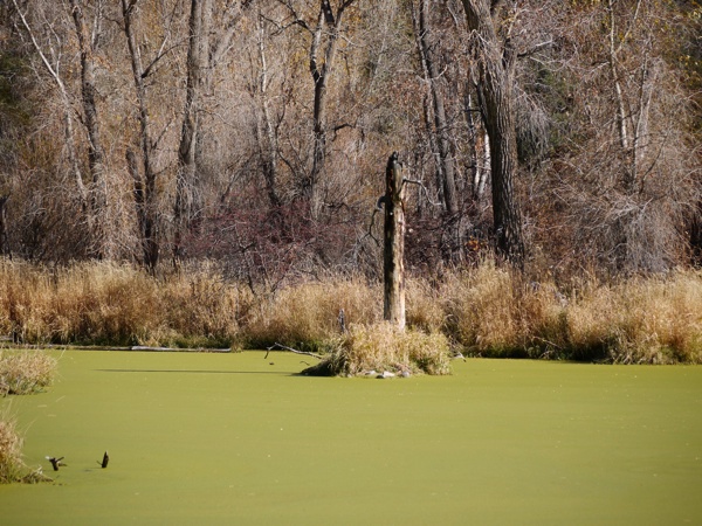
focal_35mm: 230
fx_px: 4664
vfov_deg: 6.5
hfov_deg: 8.6
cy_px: 263
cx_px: 351
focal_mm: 115
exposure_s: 1/500
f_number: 5.6
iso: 100
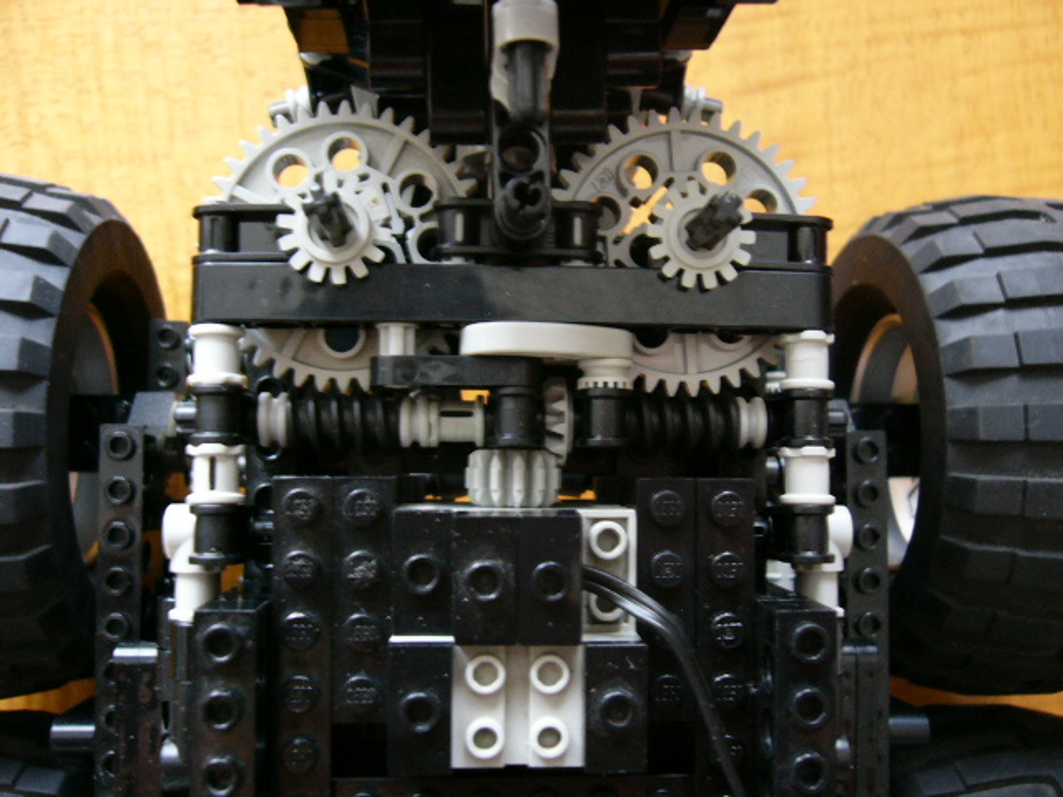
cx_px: 532
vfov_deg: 40.7
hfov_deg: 52.6
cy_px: 398
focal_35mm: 35
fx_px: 1075
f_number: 2.8
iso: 200
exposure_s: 1/8
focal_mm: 5.8
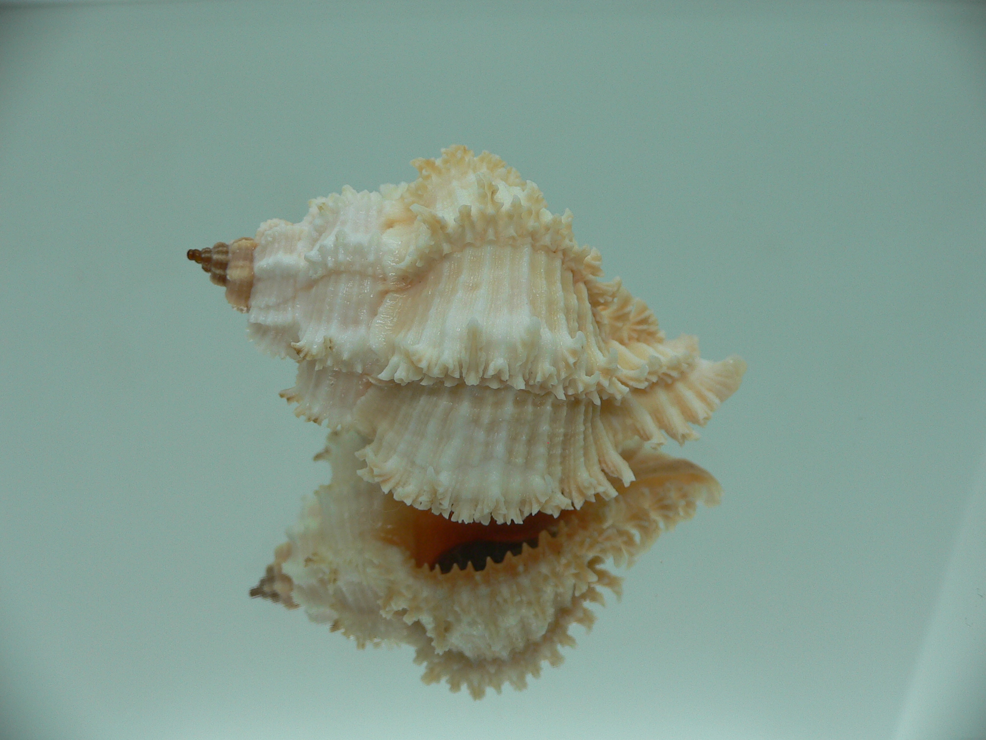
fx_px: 997
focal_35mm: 35
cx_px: 493
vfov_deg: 40.7
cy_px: 370
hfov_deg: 52.6
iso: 80
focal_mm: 4.6
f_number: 2.8
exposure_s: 1/80
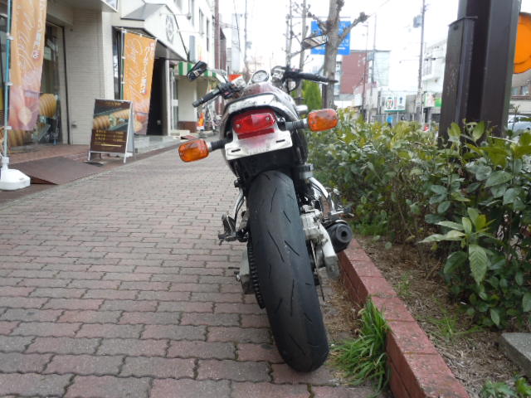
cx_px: 266
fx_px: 430
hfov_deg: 63.4
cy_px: 199
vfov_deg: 49.7
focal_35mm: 28
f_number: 3.7
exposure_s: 1/125
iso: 100
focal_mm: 5
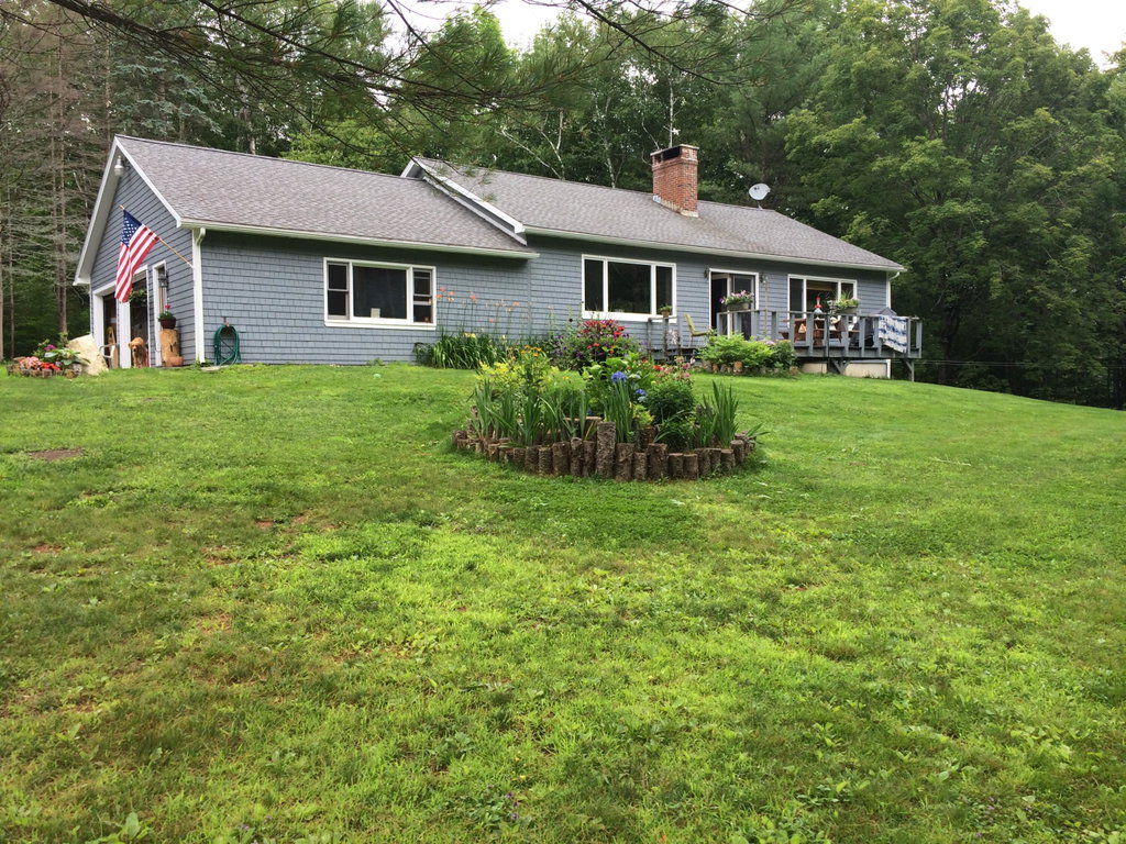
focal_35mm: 29
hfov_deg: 61.7
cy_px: 422
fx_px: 943
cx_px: 563
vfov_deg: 48.2
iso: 32
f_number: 2.2
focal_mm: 4.15
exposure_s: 1/237
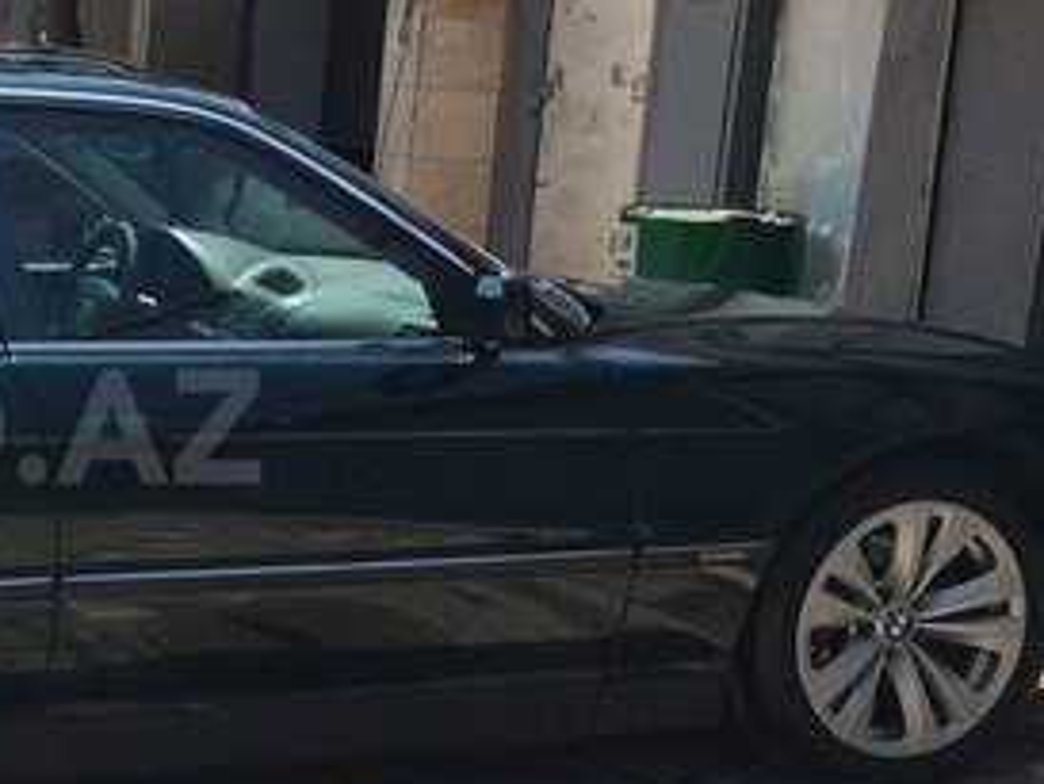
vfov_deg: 21.0
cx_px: -130
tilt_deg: -8.7
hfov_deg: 25.5
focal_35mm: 70
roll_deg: -1.6
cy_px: 426
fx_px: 2112
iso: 32
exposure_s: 1/1580
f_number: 2.2
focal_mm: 4.15
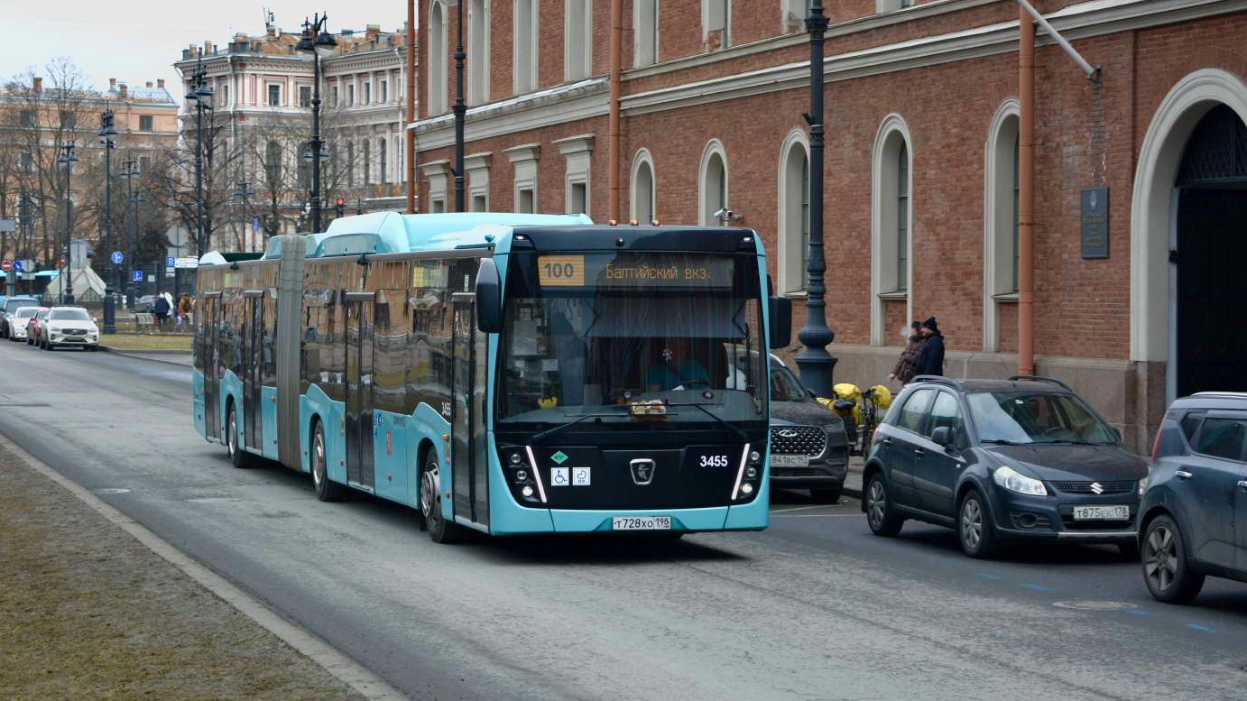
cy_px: 339
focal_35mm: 88
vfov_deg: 13.8
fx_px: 2894
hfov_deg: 24.3
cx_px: 618
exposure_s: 1/250
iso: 200
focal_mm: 55
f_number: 5.6
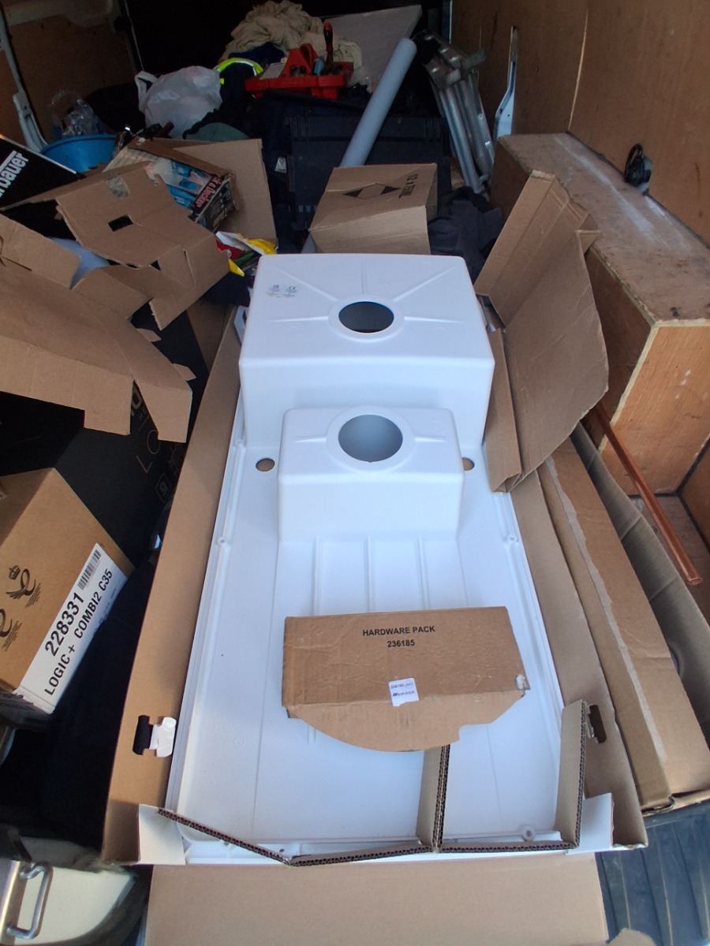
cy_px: 473
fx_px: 465
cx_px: 355
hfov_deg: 74.7
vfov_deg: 91.0
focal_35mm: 17
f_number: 2.2
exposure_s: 1/50
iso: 200
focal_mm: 1.4
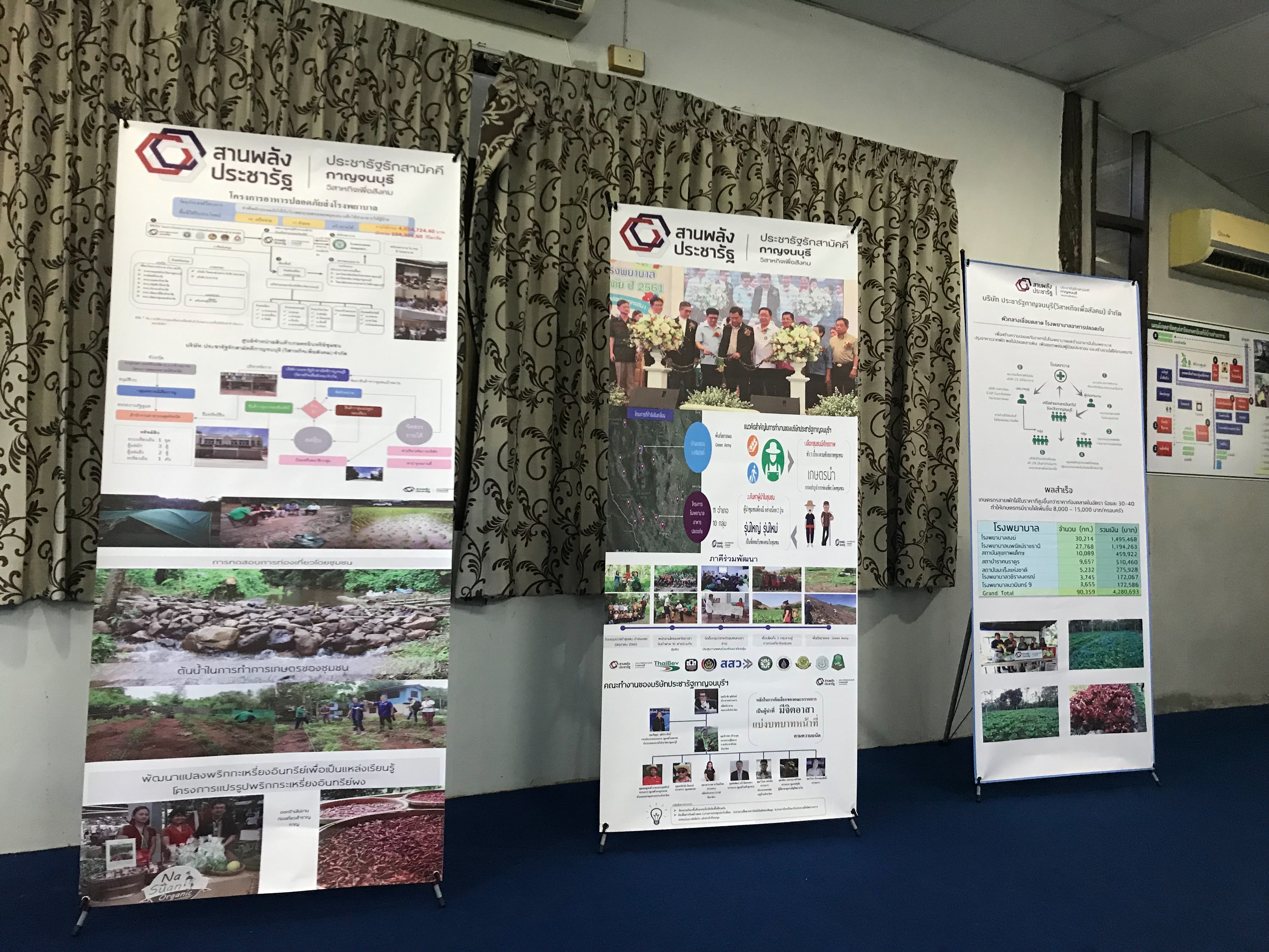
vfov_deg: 49.7
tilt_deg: +1.8
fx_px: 1026
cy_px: 476
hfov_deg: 63.4
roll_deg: -1.8
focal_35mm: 28
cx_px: 634
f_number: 1.8
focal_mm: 3.99
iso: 80
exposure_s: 1/17
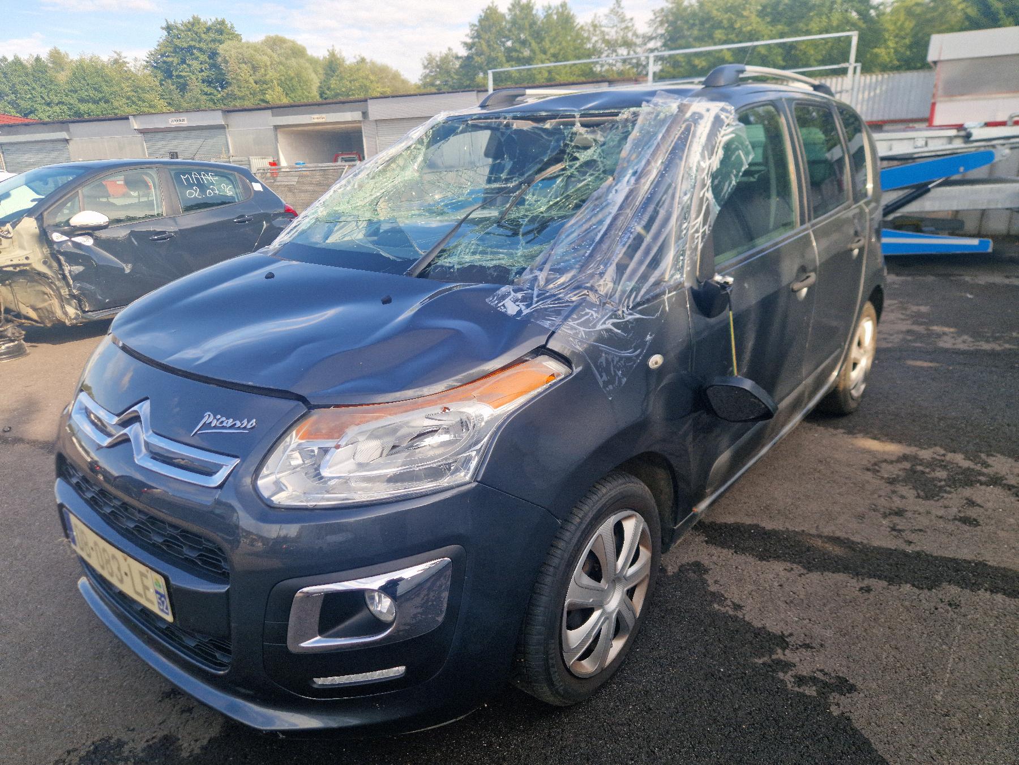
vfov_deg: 58.9
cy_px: 382
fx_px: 677
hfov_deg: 73.9
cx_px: 510
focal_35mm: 23
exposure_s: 1/476
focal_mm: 5.4
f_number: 1.8
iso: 50
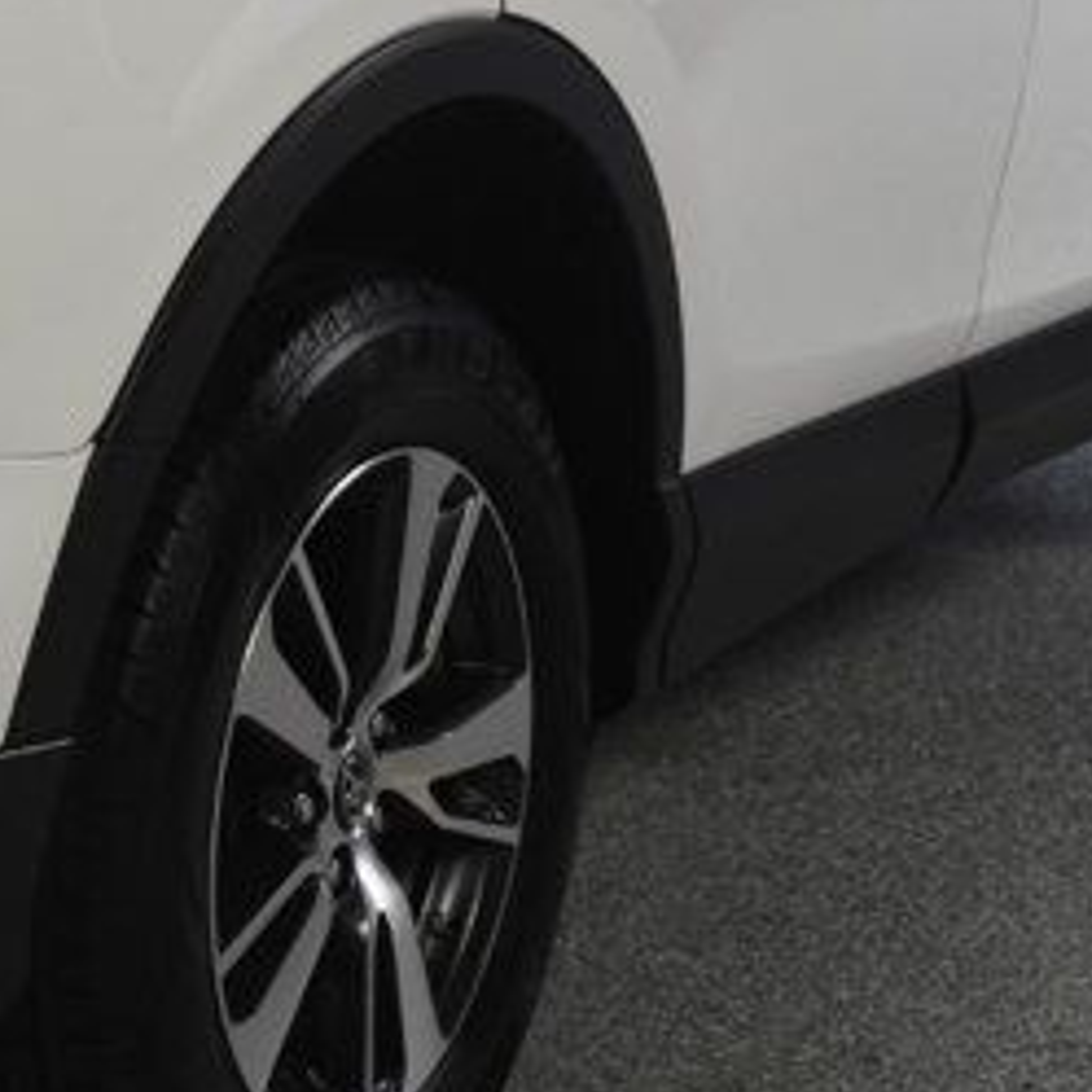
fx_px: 4497
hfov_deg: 13.3
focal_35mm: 126
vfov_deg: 13.7
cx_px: -355
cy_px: 9
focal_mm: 24
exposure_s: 1/160
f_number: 11
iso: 100
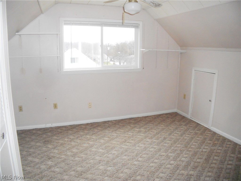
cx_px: 120
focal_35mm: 37
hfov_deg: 50.1
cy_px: 90
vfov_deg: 38.7
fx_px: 258
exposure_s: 1/30
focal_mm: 6.7
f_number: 3.9
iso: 200
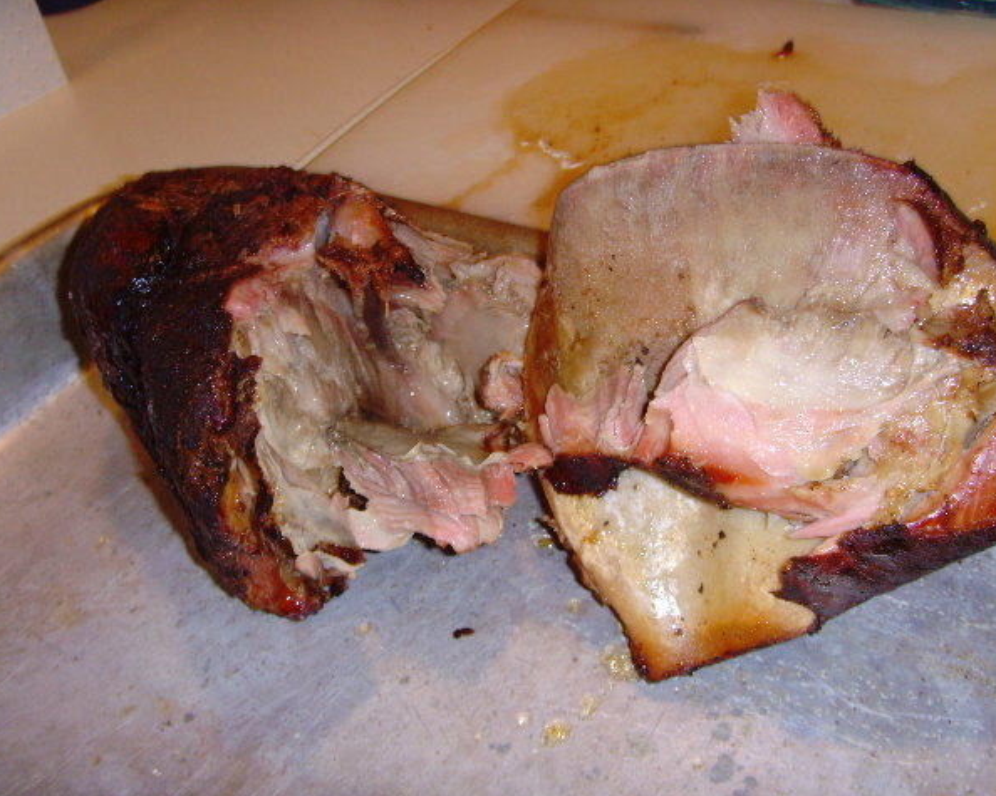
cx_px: 528
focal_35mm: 41
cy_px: 399
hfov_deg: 44.8
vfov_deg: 36.5
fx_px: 1208
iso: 200
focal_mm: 6.6
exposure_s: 1/45
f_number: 3.5
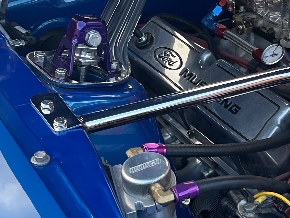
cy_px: 79
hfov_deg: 21.1
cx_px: 228
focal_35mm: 92
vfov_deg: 16.0
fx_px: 771
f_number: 1.5
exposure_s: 1/121
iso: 40
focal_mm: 5.7
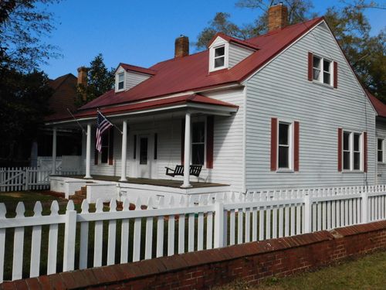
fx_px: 401
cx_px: 193
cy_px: 145
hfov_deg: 51.4
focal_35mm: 36
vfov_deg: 39.7
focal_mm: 6.3
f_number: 7
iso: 400
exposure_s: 1/1500
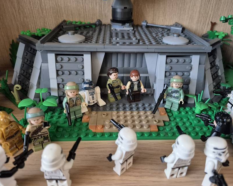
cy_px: 92
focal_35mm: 25
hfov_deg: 68.0
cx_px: 122
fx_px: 172
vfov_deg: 56.8
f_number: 1.8
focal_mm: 5.4
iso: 1600
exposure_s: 1/100
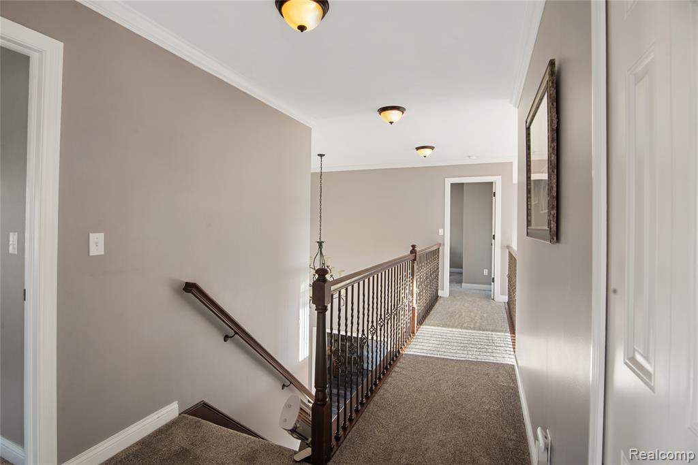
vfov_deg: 70.5
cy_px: 232
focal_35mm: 17
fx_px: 330
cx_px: 349
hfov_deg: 93.3
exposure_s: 1/2
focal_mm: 17
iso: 320
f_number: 9
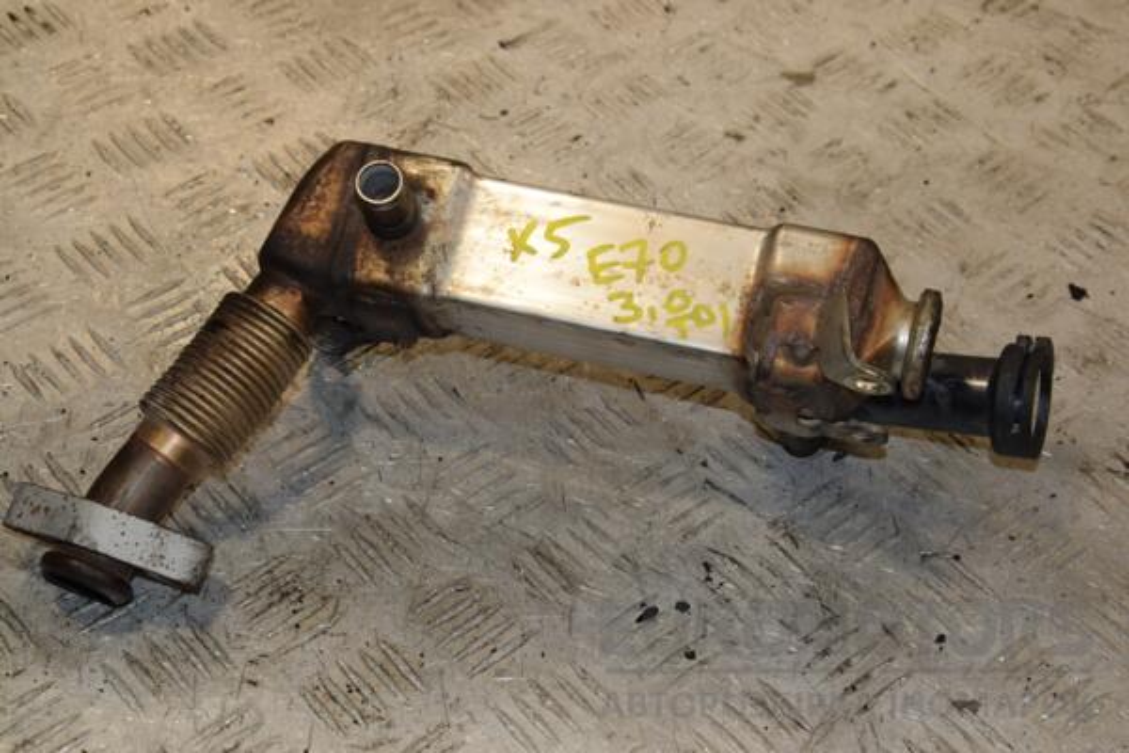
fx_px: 2117
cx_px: 564
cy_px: 376
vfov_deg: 20.2
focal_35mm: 68
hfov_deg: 29.9
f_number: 9
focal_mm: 45
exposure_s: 1/200
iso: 800
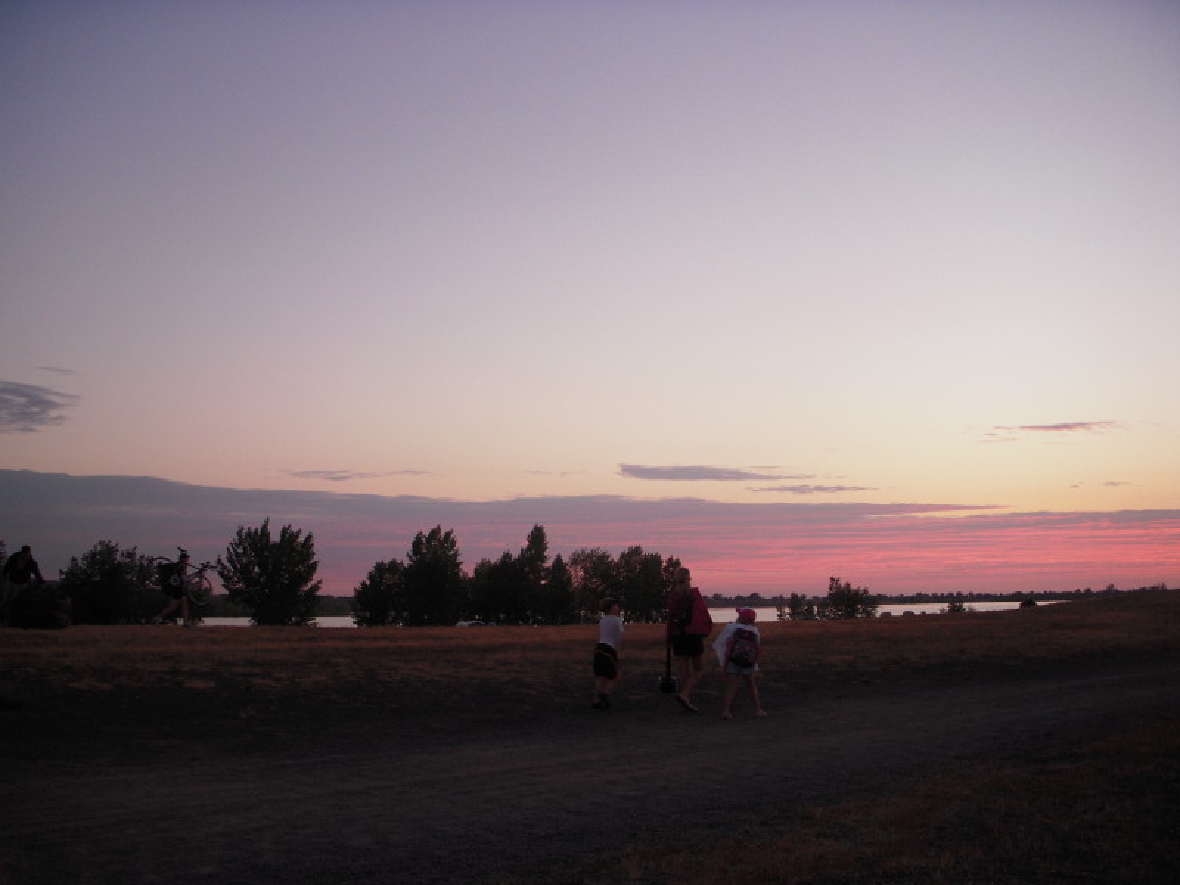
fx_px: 1295
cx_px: 590
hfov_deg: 49.0
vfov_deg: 37.7
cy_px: 442
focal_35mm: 38
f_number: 3.3
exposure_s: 1/40
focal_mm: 6.3
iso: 100
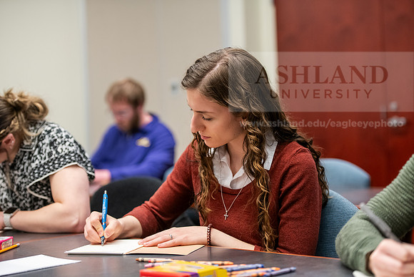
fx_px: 943
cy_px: 138
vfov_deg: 16.7
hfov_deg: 24.8
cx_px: 207
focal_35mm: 82
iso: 2000
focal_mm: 82
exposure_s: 1/160
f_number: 2.8
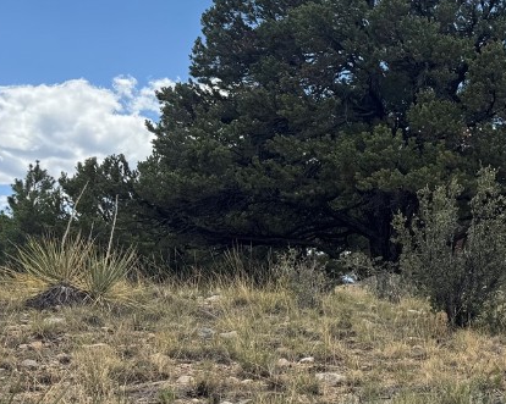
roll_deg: -4.1
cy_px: 215
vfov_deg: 26.2
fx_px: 868
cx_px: 607
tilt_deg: +11.1
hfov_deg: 28.3
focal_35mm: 58
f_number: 1.78
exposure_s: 1/3413
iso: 80
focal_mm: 6.76
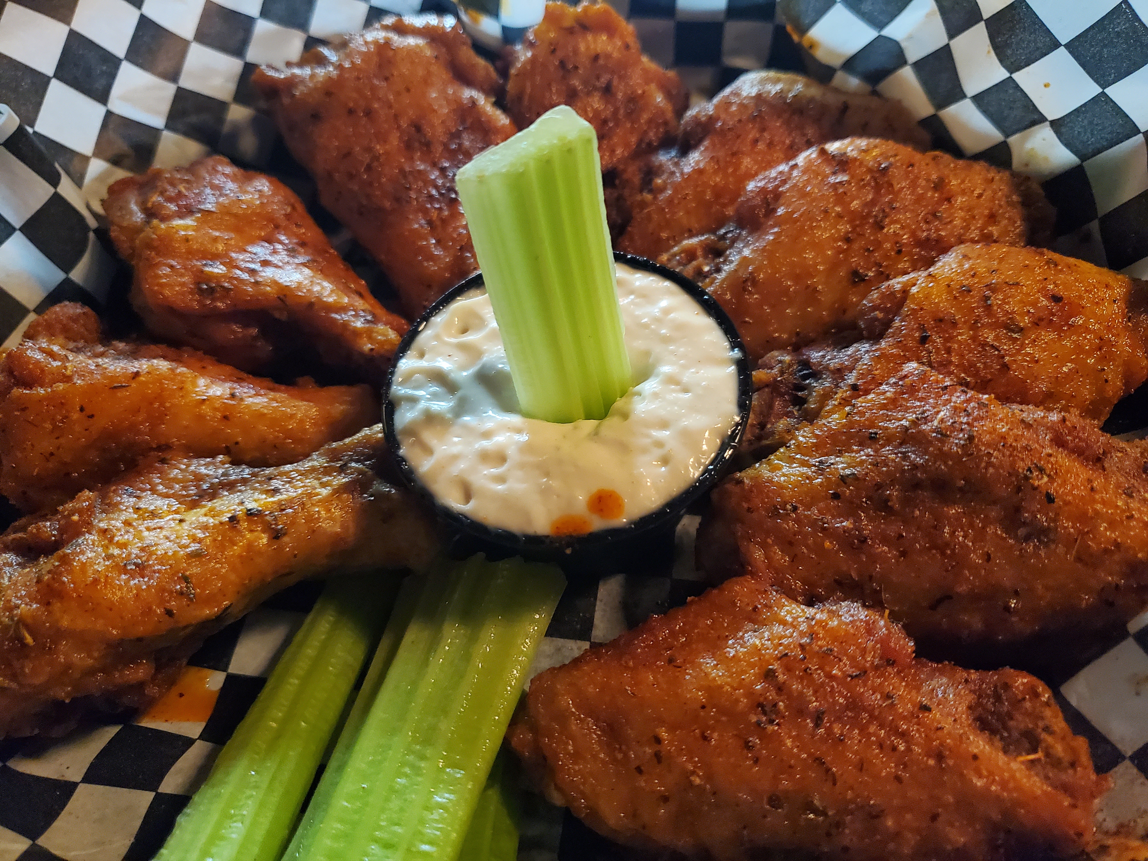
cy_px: 430
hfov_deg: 67.3
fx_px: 862
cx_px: 574
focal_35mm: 26
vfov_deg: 53.1
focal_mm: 4.3
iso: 640
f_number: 1.5
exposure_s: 1/30
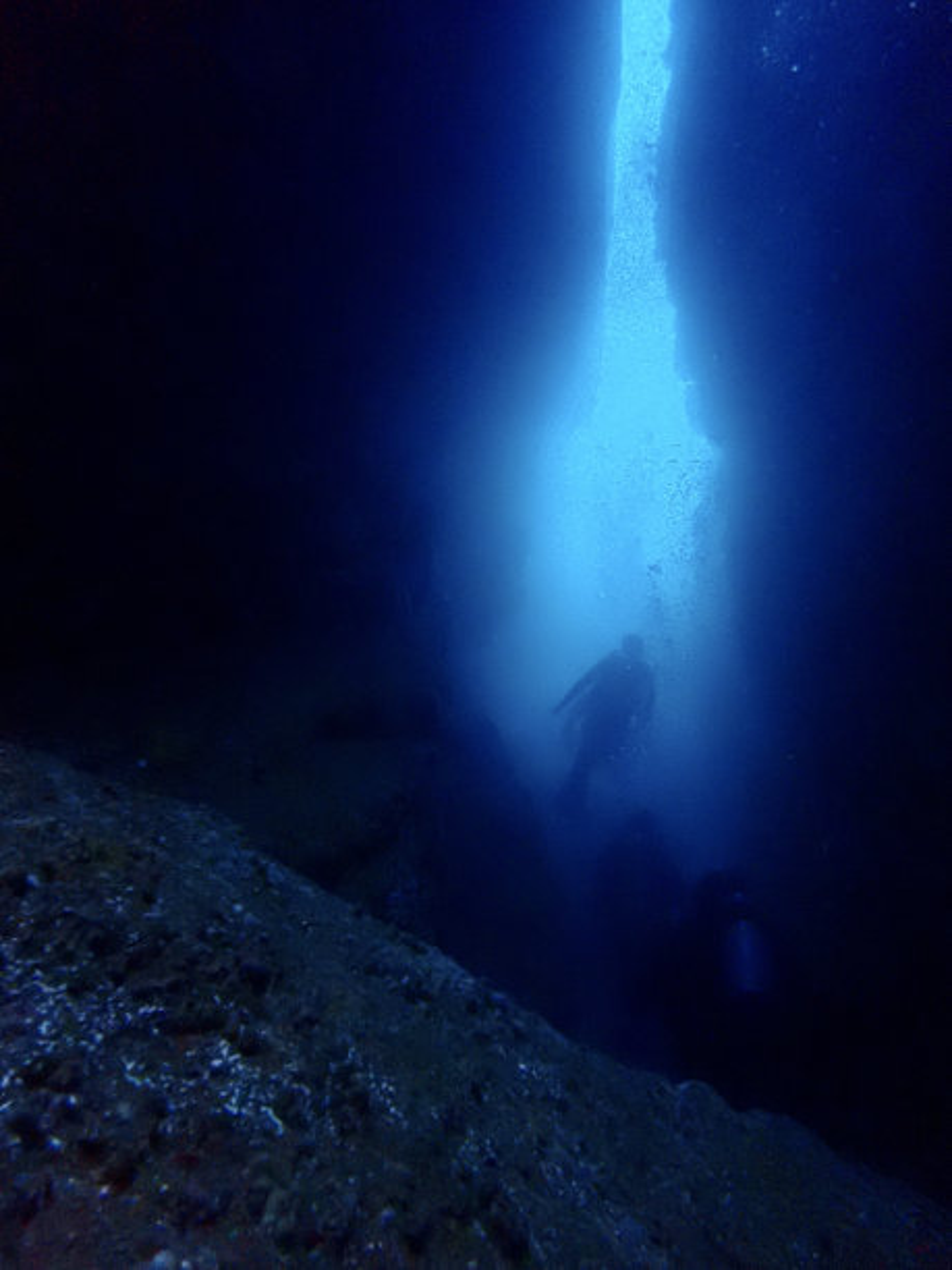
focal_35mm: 25
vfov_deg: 69.4
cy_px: 635
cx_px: 476
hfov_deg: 54.9
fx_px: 917
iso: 1600
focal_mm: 4.5
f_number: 2.8
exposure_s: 1/40
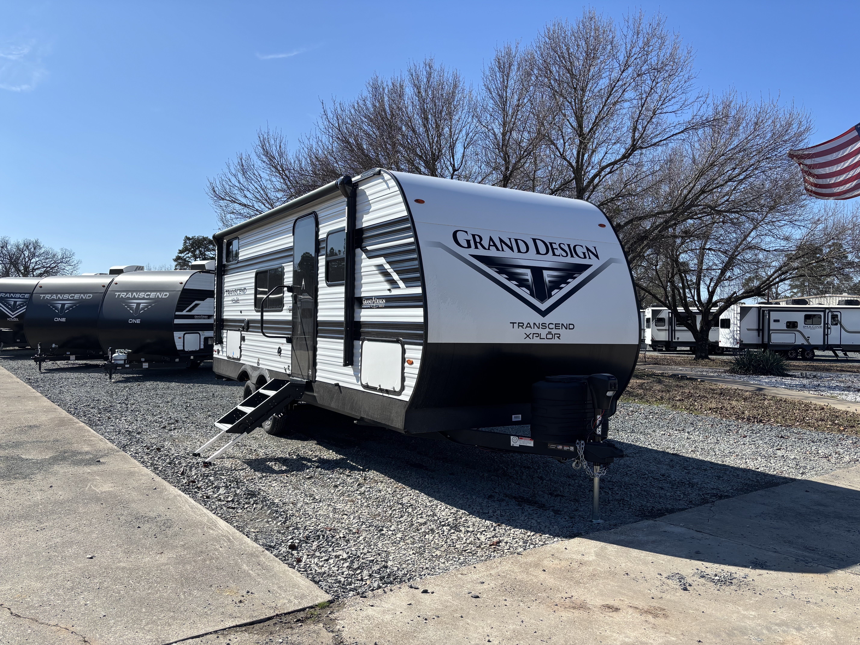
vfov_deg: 53.1
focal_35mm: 26
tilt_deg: +0.5
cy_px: 322
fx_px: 646
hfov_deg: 67.3
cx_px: 430
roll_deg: -1.7
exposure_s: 1/3311
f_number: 1.6
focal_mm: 5.96
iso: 50
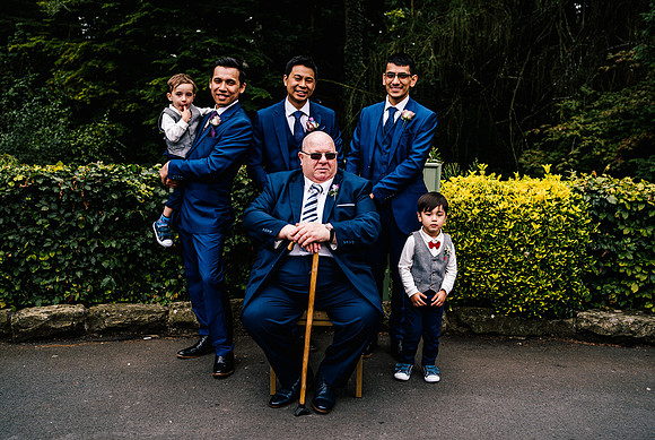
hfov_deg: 51.4
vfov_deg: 35.8
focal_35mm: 37
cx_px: 340
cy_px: 226
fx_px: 680
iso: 200
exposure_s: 1/500
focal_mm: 35
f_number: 4
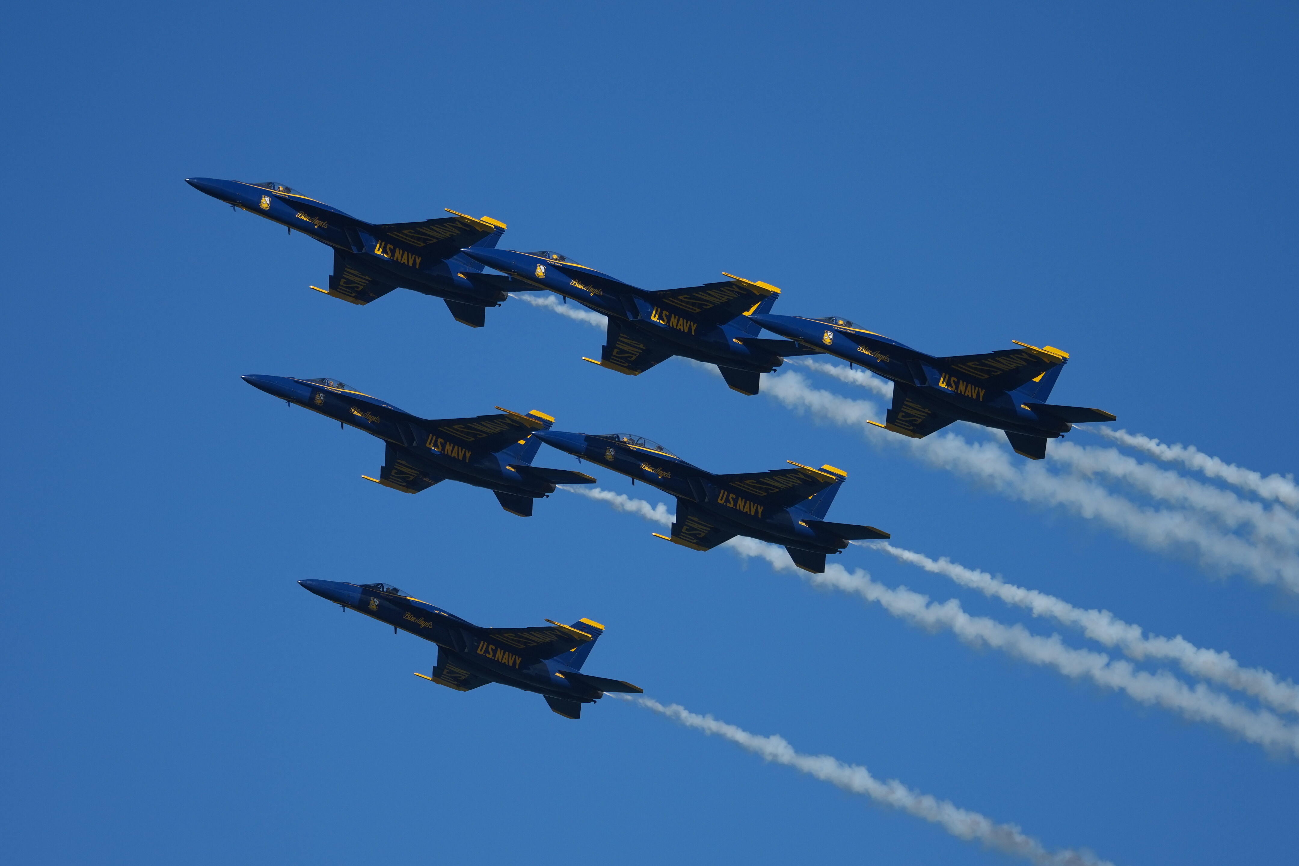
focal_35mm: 348
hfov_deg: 5.9
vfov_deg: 4.0
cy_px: 433
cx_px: 650
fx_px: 12556
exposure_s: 1/3200
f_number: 4.5
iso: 250
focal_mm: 232
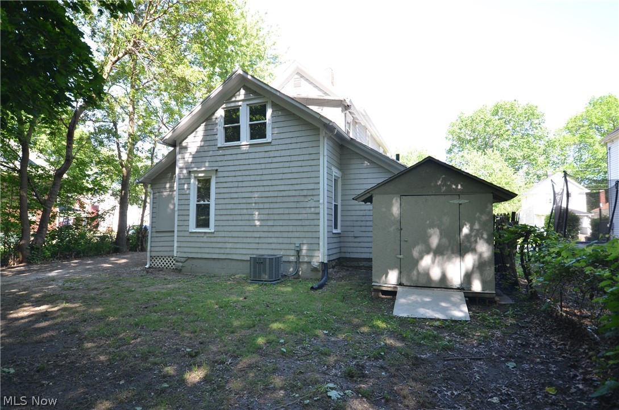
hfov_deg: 81.3
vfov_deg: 59.3
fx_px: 360
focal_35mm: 21
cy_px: 205
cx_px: 310
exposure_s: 1/125
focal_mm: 14
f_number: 5.6
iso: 400
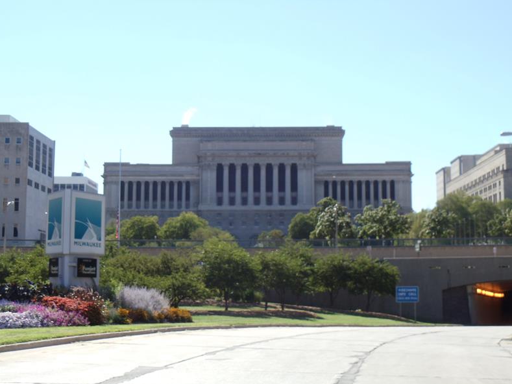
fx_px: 1109
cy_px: 194
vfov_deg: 19.6
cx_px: 254
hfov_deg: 26.0
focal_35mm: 75
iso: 100
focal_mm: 10.12
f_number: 4.4
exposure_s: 1/500
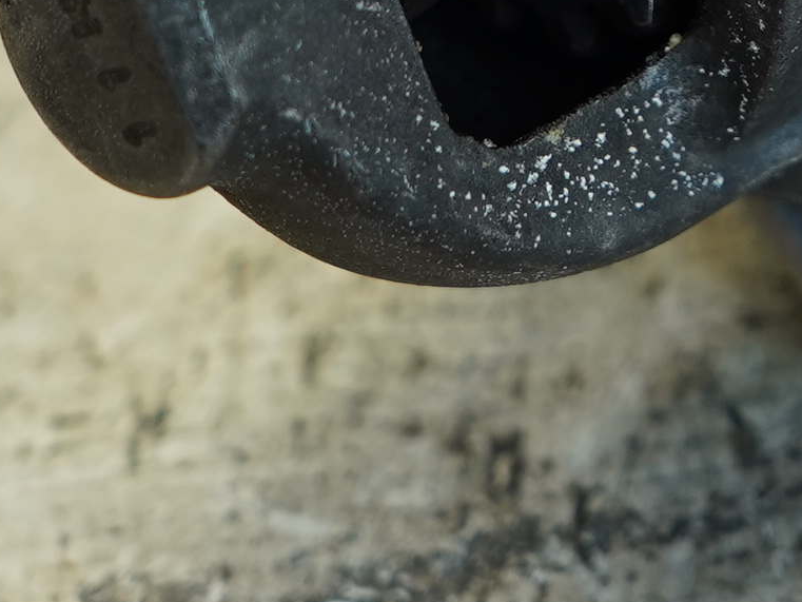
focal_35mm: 186
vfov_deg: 7.8
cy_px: -436
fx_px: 4310
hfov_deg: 10.4
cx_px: 997
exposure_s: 1/60
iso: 200
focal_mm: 33
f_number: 4
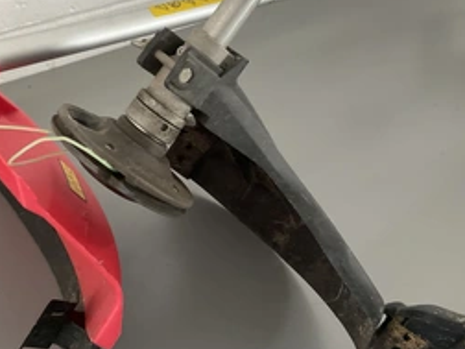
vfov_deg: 31.5
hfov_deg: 41.0
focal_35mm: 46
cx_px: 181
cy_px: 174
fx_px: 618
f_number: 1.8
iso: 160
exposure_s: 1/60
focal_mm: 3
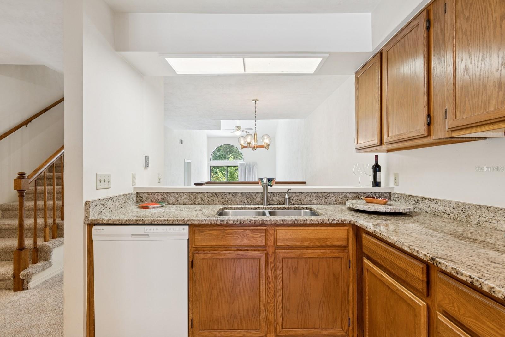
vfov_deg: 77.3
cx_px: 252
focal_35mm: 15
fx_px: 210
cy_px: 168
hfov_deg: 100.4
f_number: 8
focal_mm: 10
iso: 200
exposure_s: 1/5
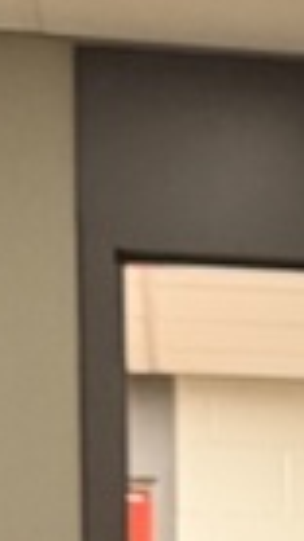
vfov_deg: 10.8
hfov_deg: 5.4
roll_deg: +0.1
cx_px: 1255
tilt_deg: -1.4
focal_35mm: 193
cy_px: 782
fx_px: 2771
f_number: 1.78
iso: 640
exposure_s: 1/60
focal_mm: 6.76
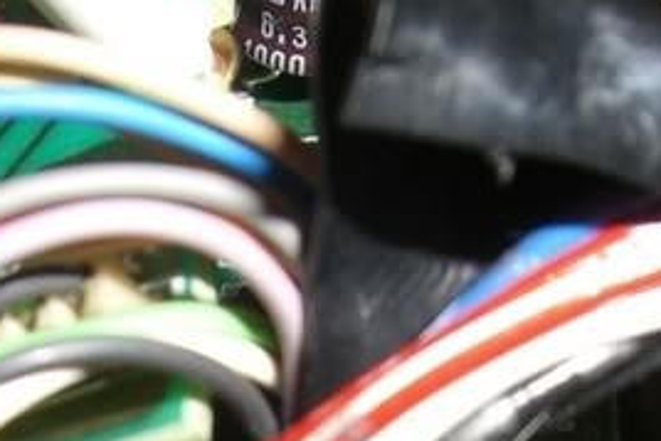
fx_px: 2168
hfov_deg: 17.3
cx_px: 202
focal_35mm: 118
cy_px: 638
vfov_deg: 11.2
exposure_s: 1/60
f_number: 4.3
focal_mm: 6.2
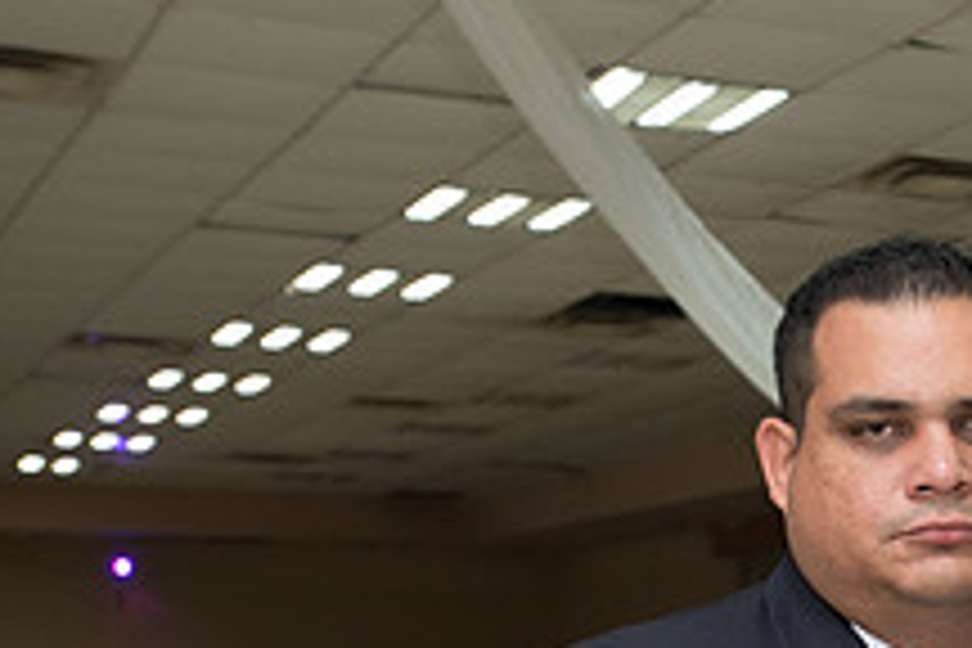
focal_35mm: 94
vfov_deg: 14.1
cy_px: 781
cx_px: 1062
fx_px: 2538
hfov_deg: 20.7
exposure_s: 1/100
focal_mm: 35
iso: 1600
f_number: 3.5
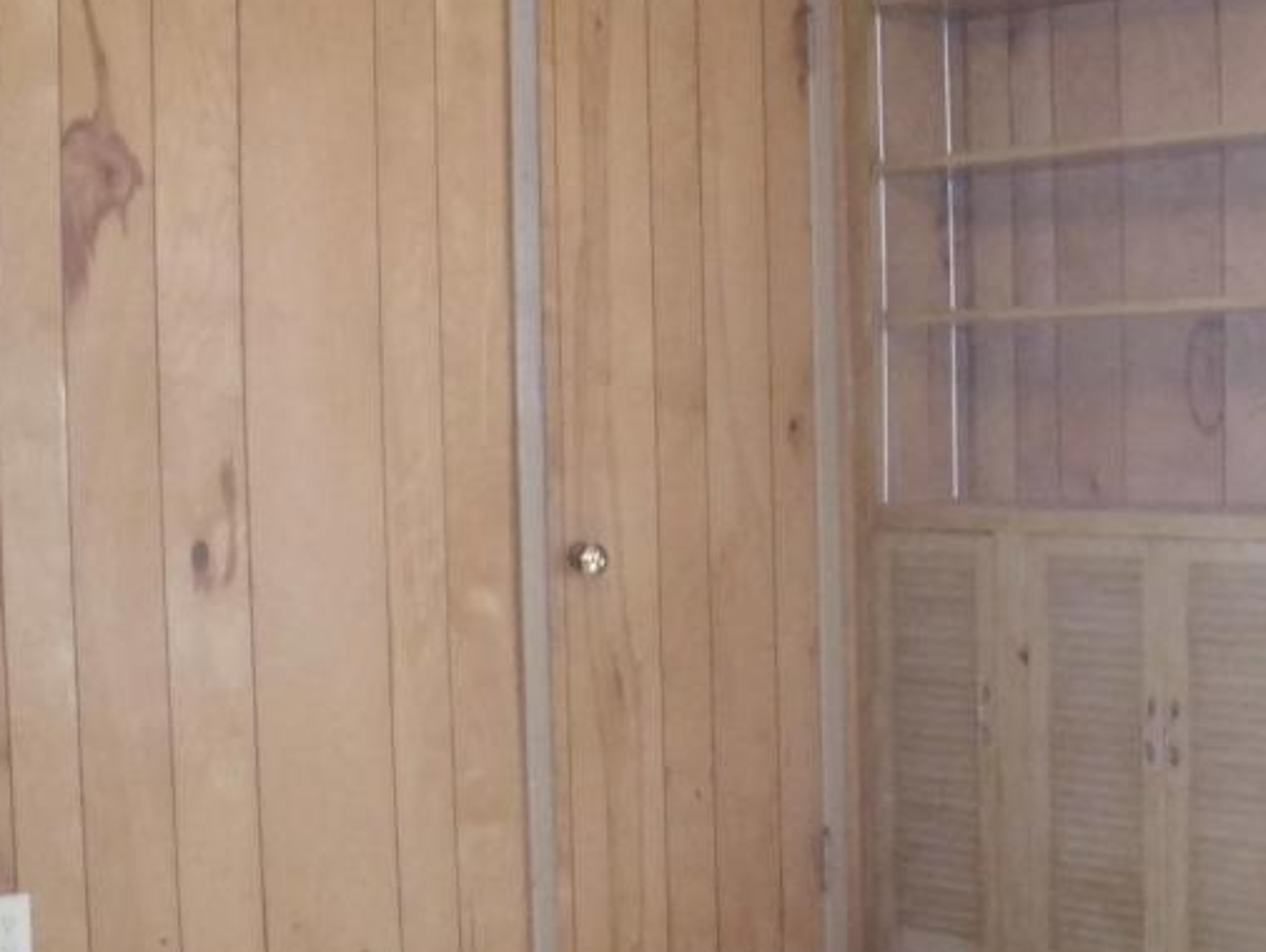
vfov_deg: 19.2
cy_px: 547
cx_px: 807
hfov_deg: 25.2
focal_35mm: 77
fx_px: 2819
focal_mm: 6.3
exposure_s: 1/60
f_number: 2.9
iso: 800
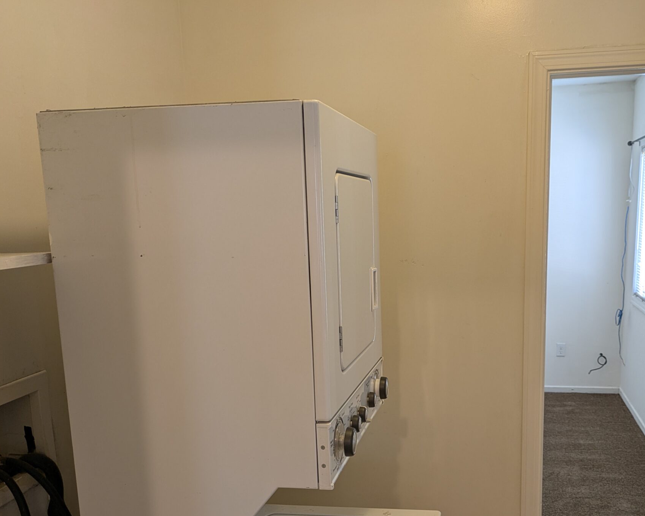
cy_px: 351
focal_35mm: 36
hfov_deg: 49.9
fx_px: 687
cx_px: 393
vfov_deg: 40.6
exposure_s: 1/30
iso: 42
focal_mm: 5.43
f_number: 1.89
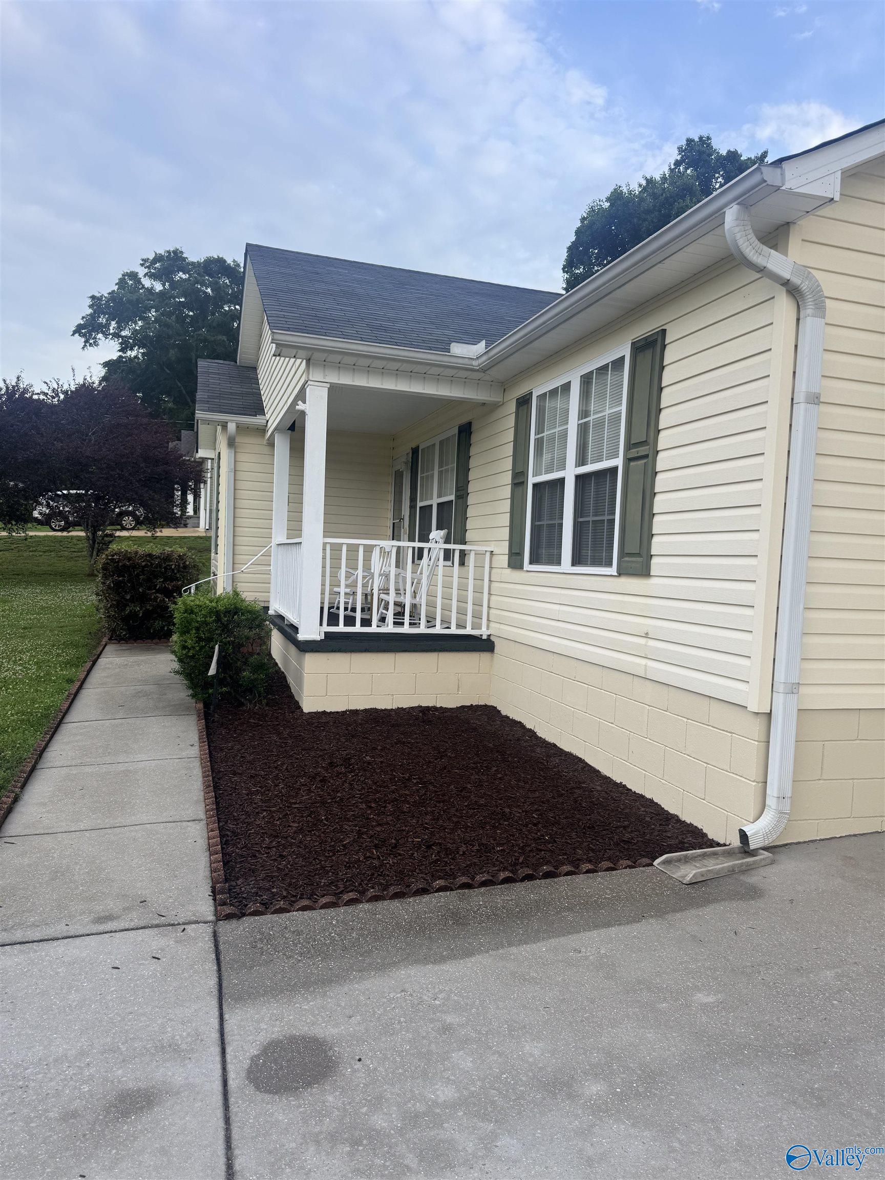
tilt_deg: -1.1
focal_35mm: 24
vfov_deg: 71.6
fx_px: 818
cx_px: 442
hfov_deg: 56.8
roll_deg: -1.7
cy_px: 590
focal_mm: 6.76
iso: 80
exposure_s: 1/514
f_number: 1.78
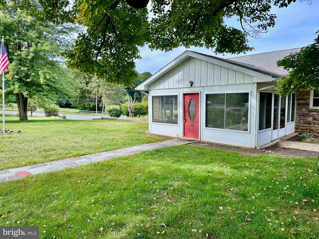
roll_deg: -0.2
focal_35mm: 24
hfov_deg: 71.6
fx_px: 221
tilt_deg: -5.2
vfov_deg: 56.8
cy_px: 120
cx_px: 160
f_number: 1.78
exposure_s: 1/1453
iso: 80
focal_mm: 6.86
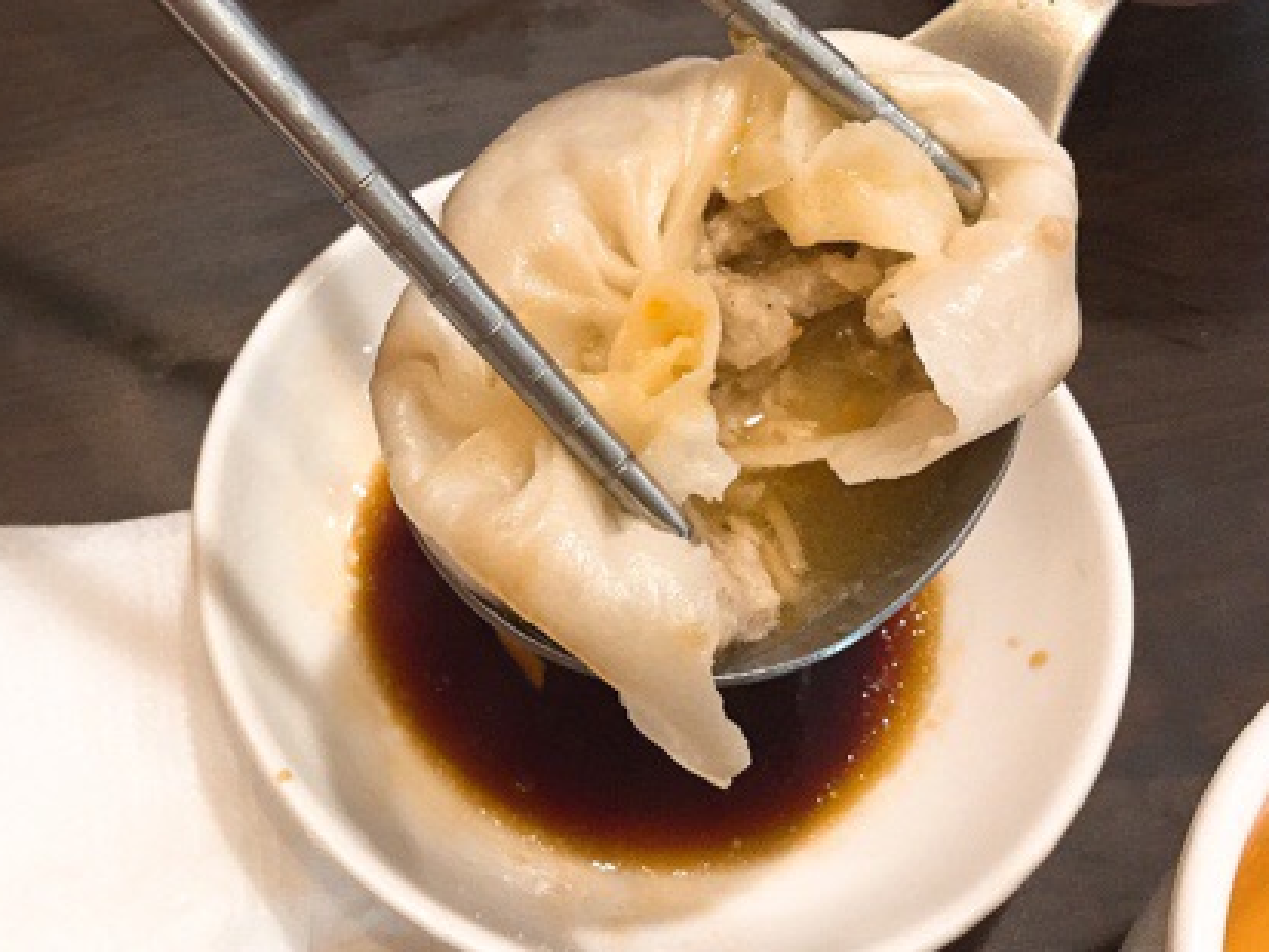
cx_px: 427
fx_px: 1760
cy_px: 362
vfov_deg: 30.2
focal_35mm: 48
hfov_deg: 39.2
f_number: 2.4
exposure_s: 1/30
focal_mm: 3.3
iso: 125
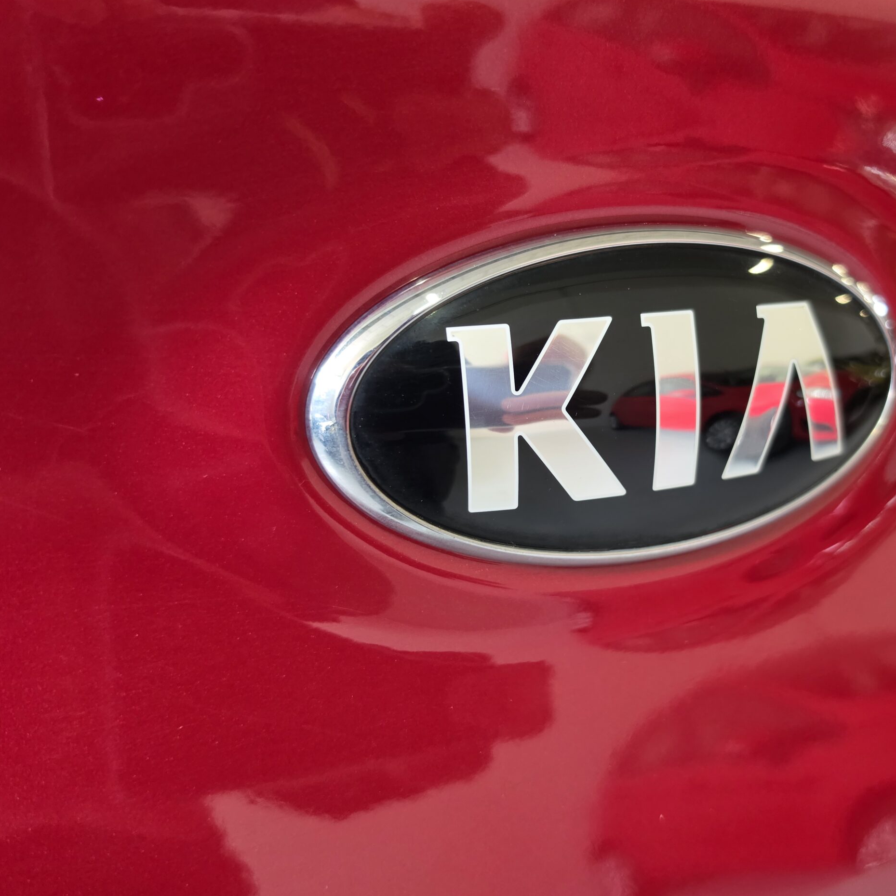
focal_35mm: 28
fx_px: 820
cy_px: 457
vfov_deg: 57.3
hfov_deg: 56.6
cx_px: 562
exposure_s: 1/100
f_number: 1.4
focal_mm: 6.5
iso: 400
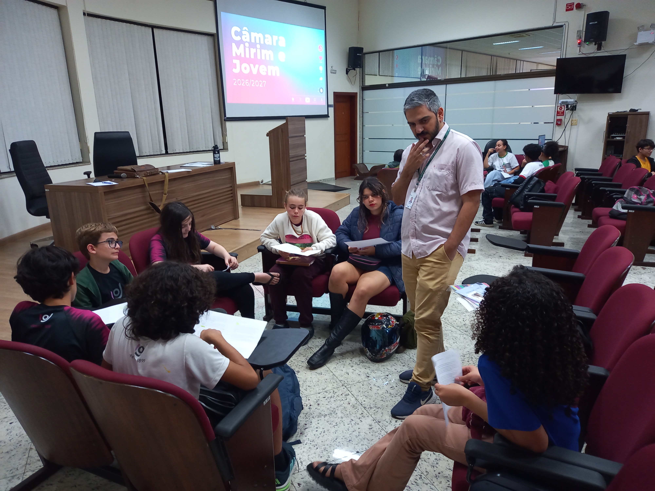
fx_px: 473
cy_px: 246
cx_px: 328
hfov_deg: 69.4
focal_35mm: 25
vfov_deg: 54.9
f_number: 2
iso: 500
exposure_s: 1/24
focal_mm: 4.6
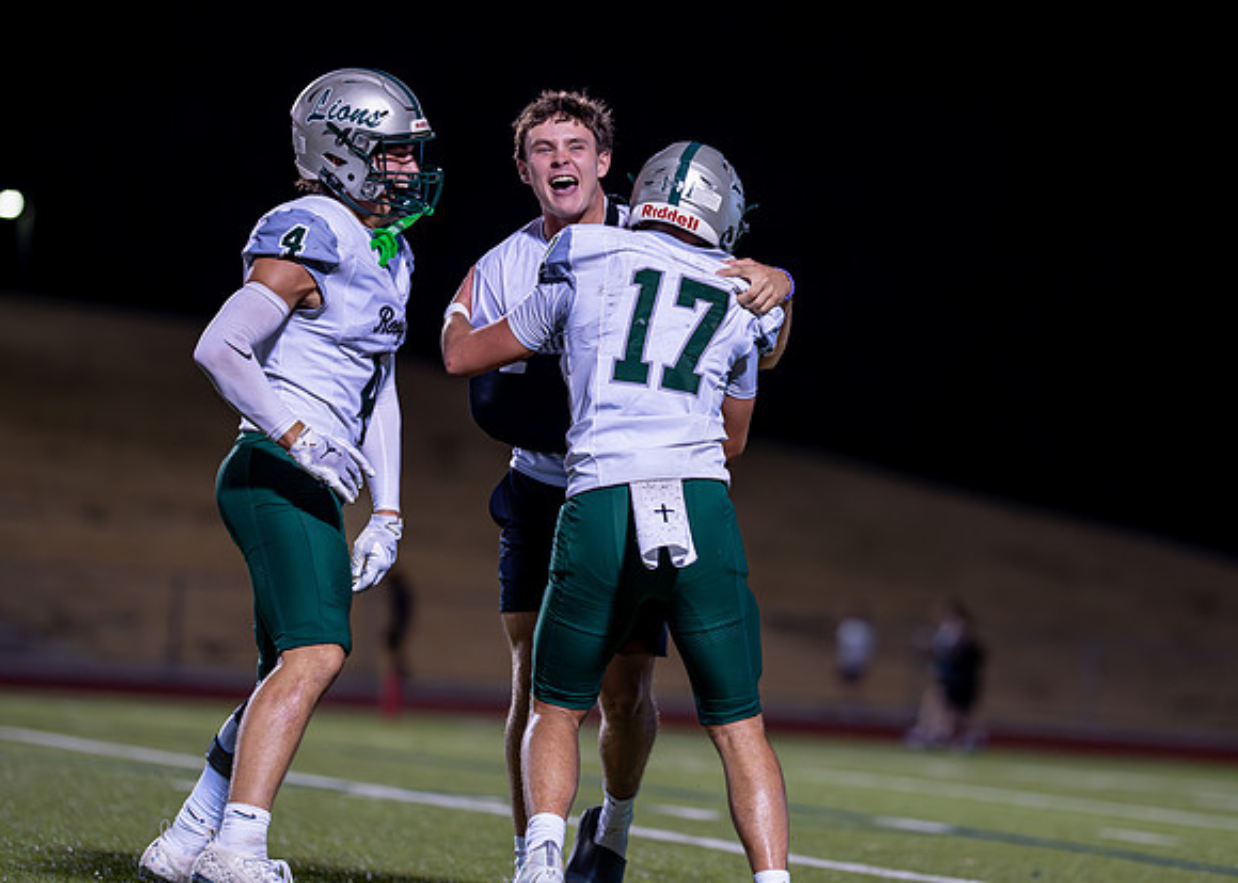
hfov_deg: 12.3
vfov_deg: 8.8
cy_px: 396
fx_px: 5733
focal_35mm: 163
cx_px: 747
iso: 2000
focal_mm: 135
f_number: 1.8
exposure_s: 1/1600
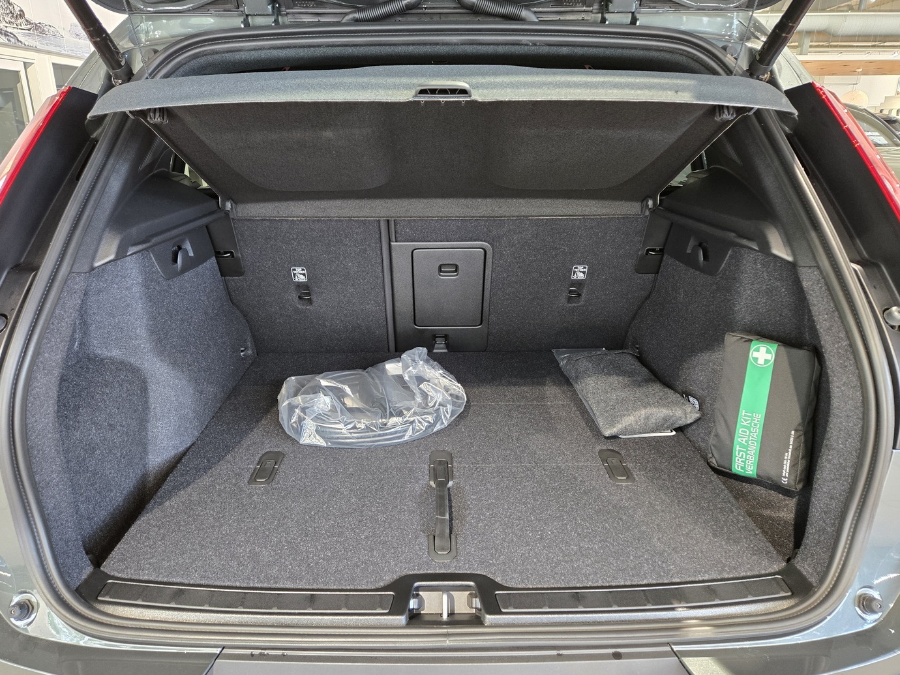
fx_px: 624
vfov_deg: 56.8
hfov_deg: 71.6
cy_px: 340
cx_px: 435
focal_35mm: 24
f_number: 1.8
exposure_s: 1/38.9
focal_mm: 5.4
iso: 320
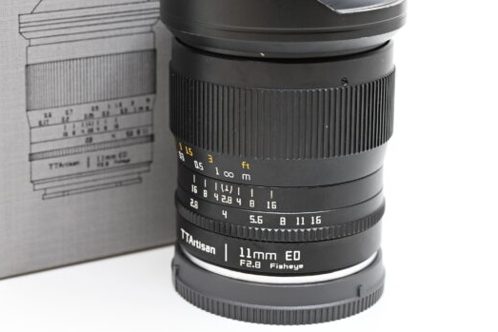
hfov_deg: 21.4
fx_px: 1301
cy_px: 52
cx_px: 109
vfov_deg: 14.5
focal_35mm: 94
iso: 640
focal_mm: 48
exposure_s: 1/100
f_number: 6.3
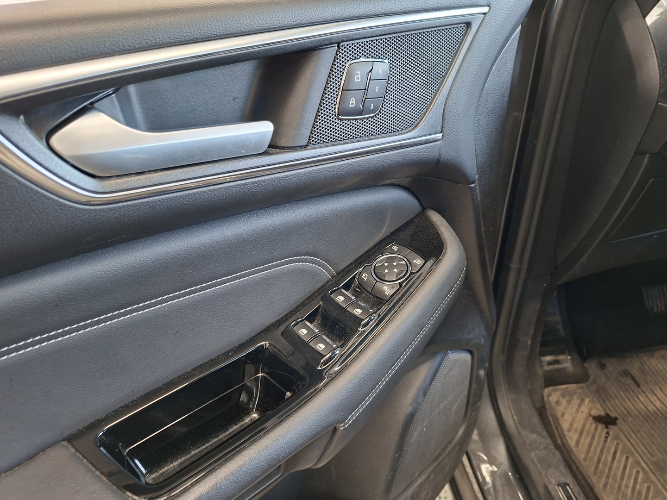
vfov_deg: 58.9
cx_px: 334
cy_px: 250
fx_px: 443
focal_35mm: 23
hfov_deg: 73.9
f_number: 1.8
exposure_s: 1/25
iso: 320
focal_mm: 5.54
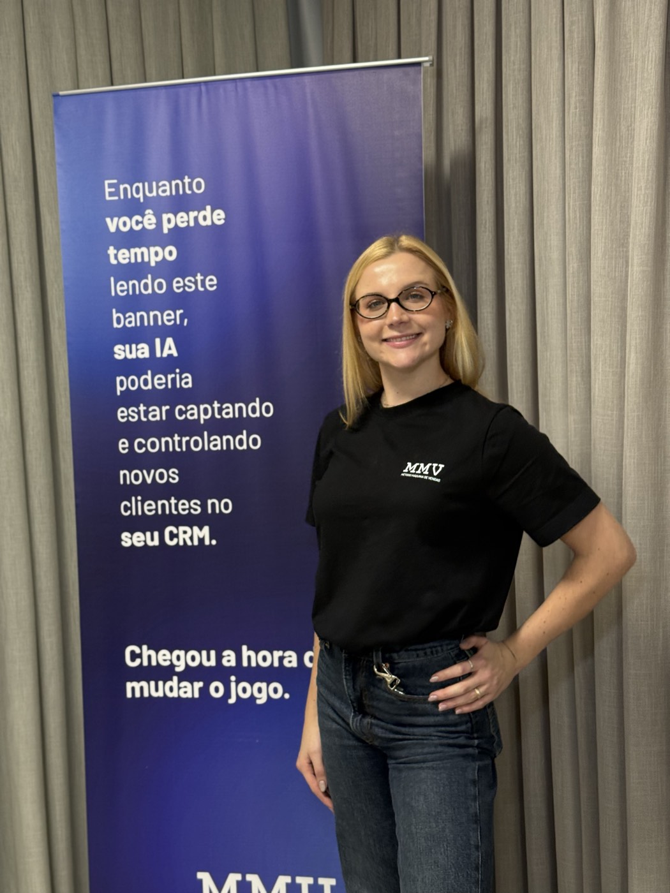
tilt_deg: -4.1
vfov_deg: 39.7
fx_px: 1239
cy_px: 446
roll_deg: +2.7
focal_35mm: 48
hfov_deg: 30.3
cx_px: 335
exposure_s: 1/60
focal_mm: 6.76
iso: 100
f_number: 1.78
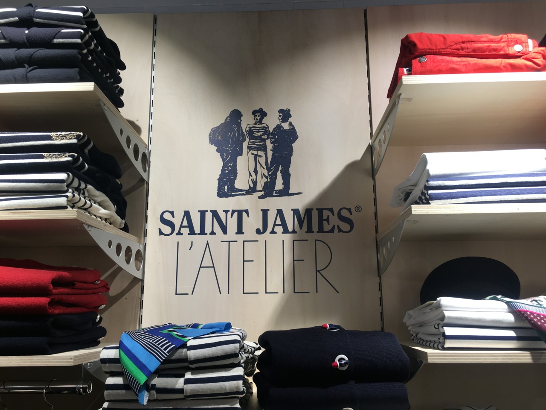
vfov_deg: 48.2
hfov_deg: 61.7
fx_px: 457
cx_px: 273
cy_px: 205
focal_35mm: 29
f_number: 2.2
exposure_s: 1/50
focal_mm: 4.15
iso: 32
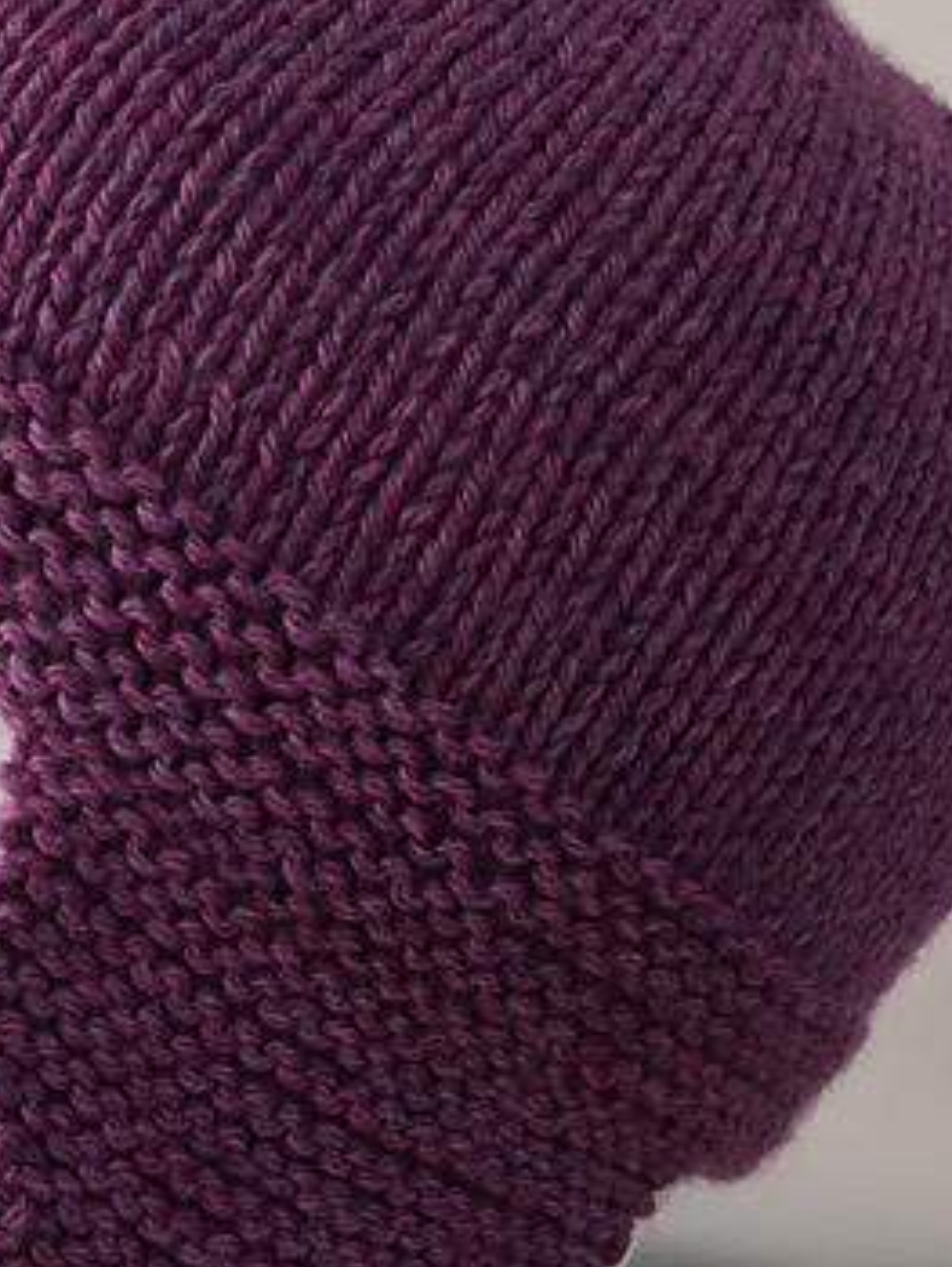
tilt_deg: -12.8
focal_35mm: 53
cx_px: 239
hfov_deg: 27.2
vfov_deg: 35.9
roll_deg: +0.9
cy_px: 804
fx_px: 1941
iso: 32
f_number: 2.2
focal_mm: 4.15
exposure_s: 1/40
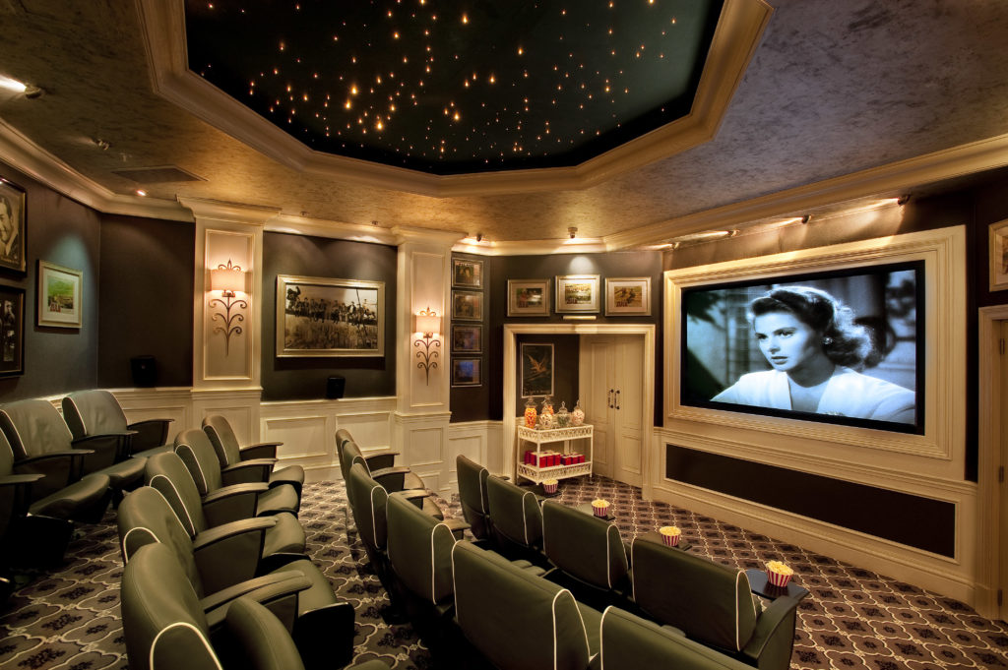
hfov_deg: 93.3
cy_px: 335
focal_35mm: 17
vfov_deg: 70.3
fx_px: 476
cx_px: 504
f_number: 9.5
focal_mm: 17
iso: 200
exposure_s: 4
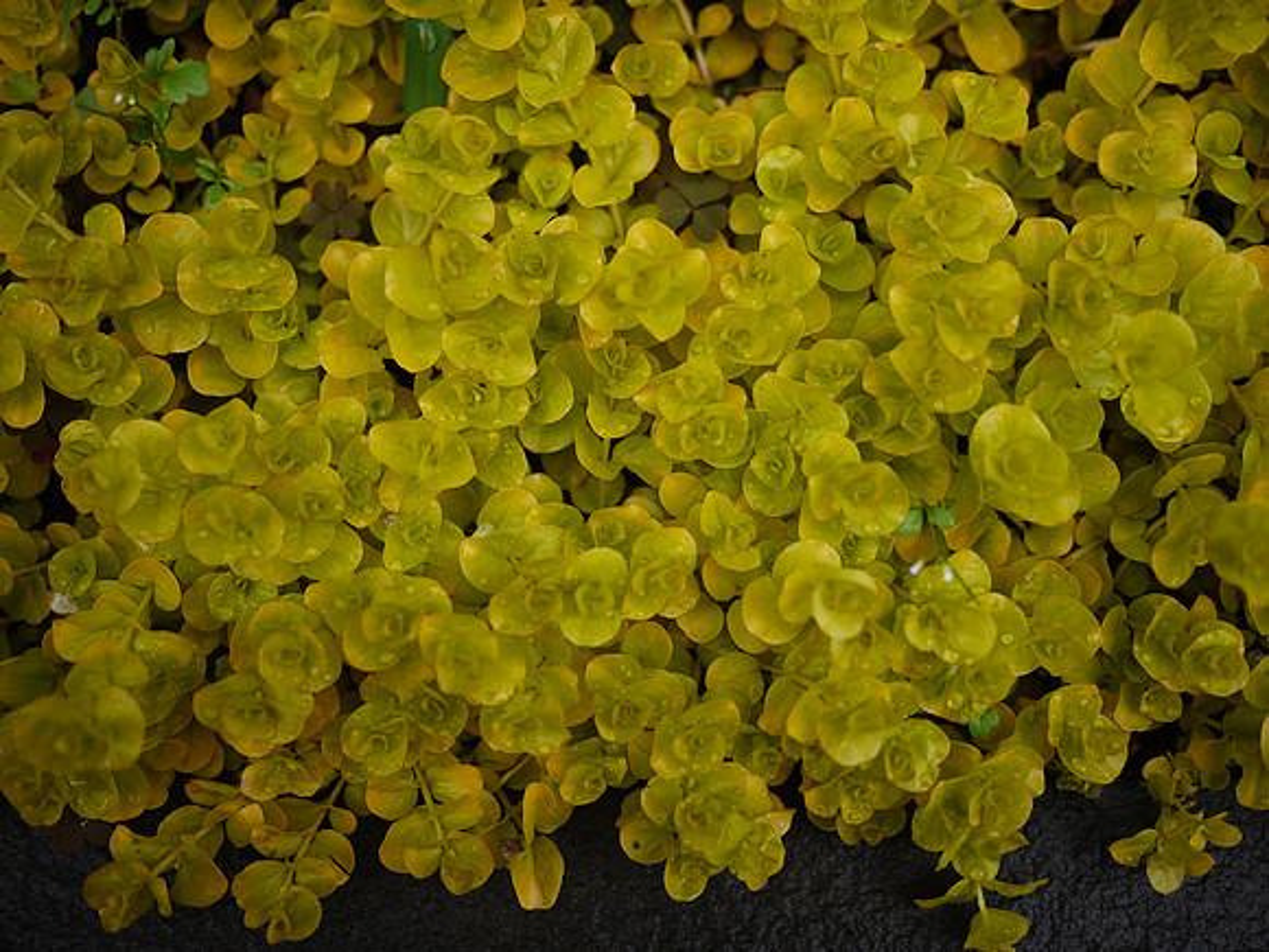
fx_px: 1466
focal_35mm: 40
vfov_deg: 36.0
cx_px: 634
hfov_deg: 46.8
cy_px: 476
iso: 125
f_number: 1.7
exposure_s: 1/200
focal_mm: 20
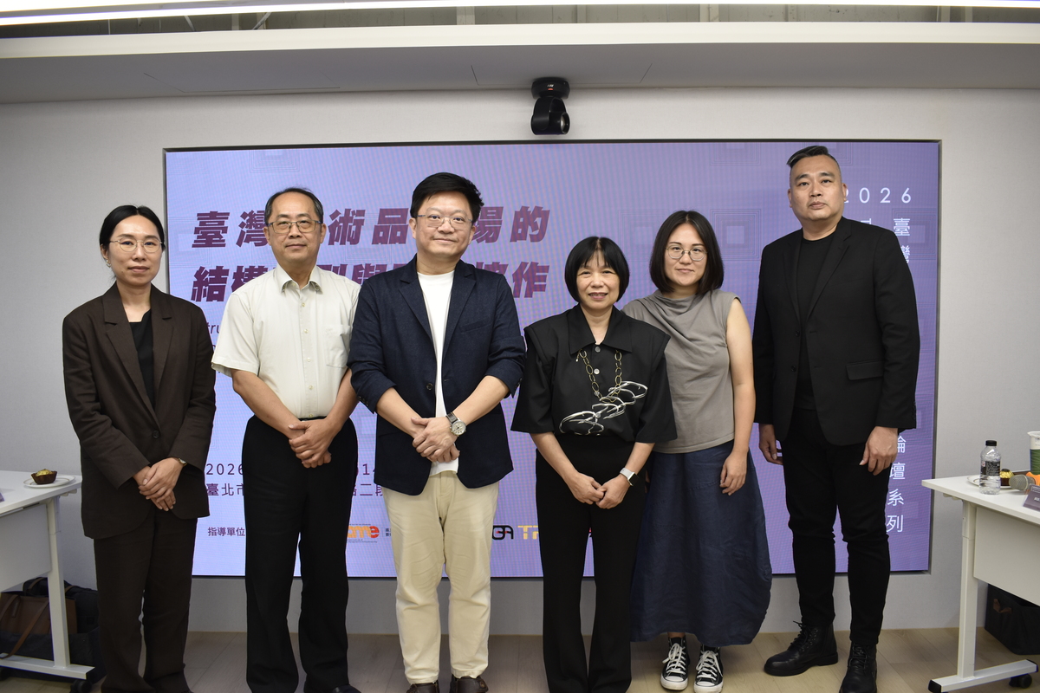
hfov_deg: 61.9
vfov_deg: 43.6
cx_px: 520
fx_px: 867
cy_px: 346
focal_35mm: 30
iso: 400
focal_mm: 20
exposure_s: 1/60
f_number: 4.5
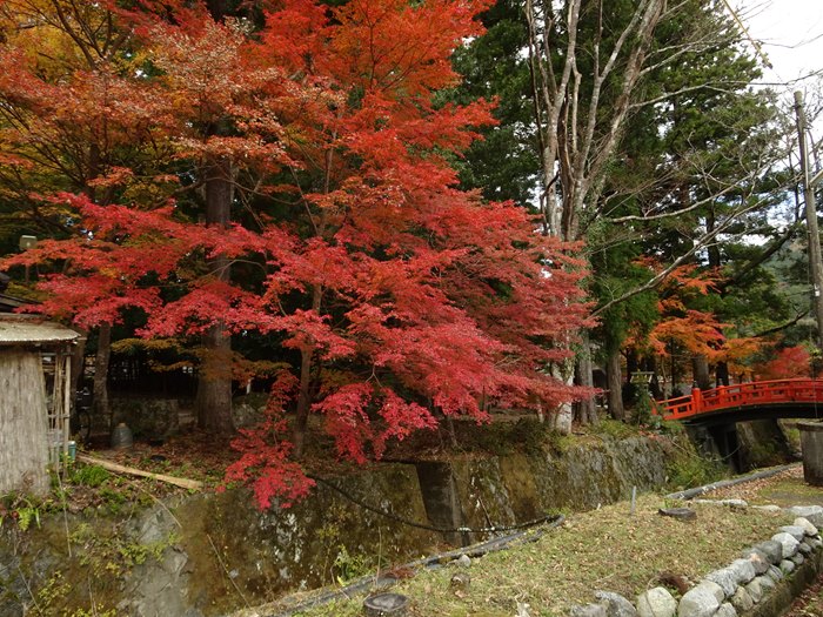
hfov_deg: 71.6
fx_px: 571
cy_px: 308
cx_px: 412
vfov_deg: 56.8
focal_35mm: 24
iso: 80
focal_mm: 4.16
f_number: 3.5
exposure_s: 1/125
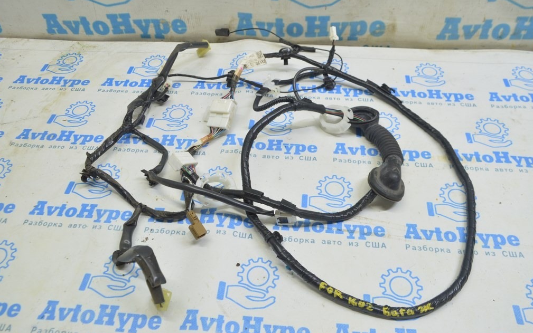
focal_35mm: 31
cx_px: 266
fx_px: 450
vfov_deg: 40.6
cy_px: 161
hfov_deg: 61.2
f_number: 5.6
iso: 400
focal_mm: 20
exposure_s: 1/20
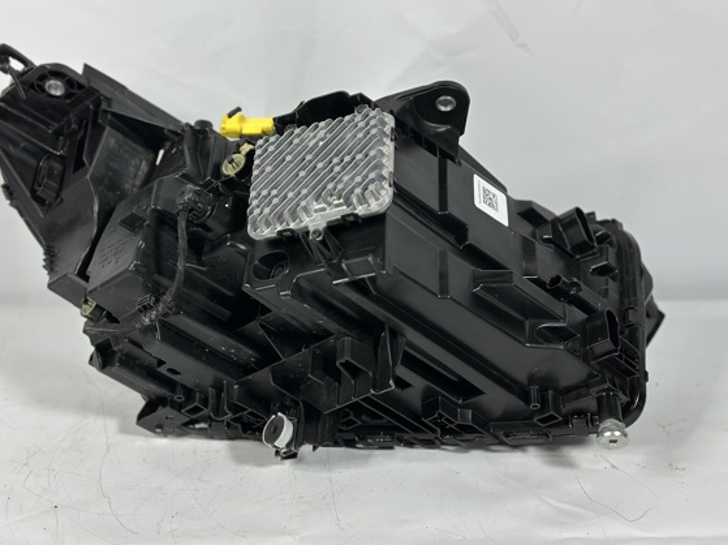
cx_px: 335
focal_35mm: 55
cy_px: 269
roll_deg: +0.7
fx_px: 1155
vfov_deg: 26.5
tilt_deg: -21.3
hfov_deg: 35.0
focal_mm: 6.86
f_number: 1.78
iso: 125
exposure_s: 1/100
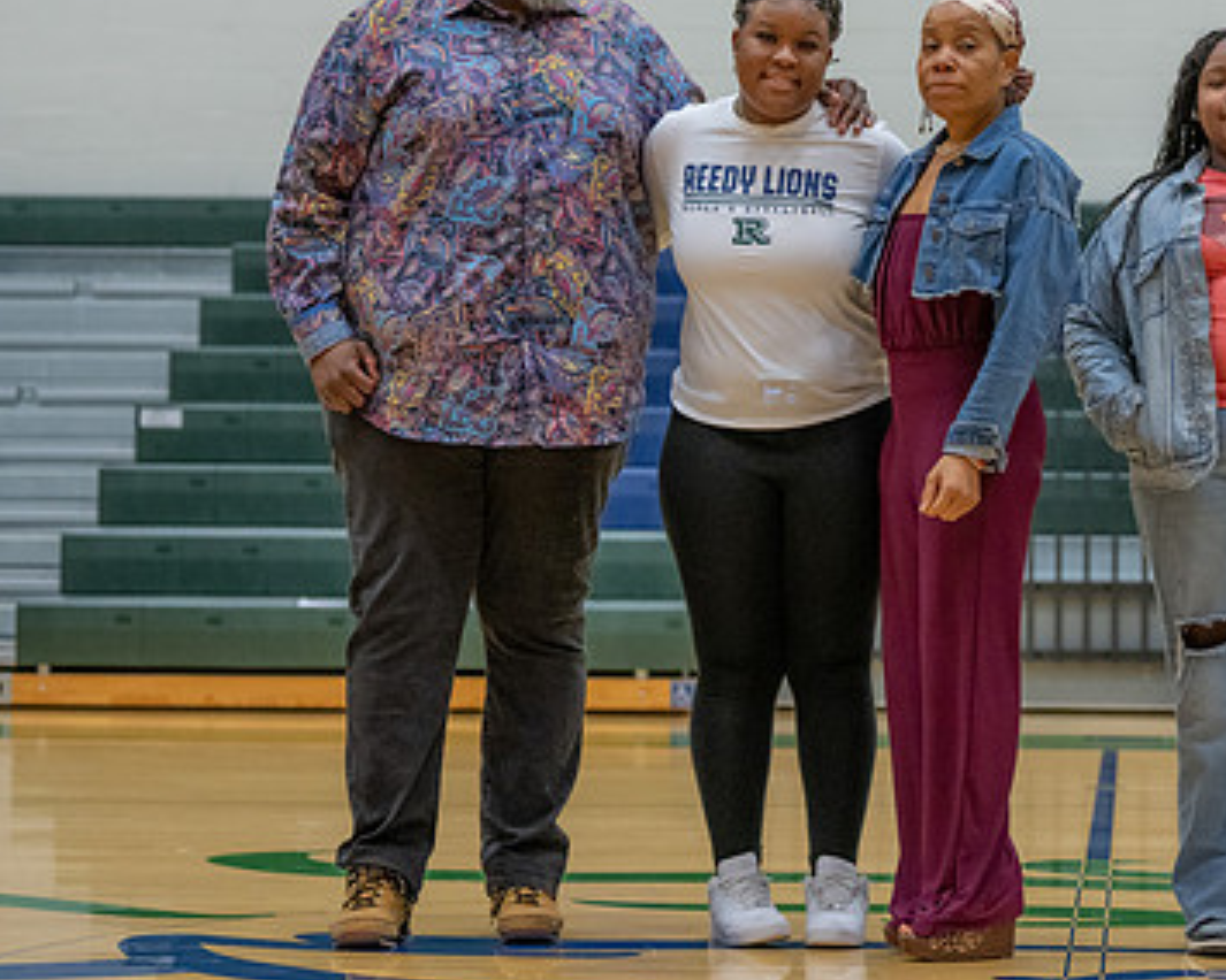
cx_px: 960
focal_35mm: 126
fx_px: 4572
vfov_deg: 12.2
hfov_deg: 15.2
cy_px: 339
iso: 2500
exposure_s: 1/400
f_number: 2.8
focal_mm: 70
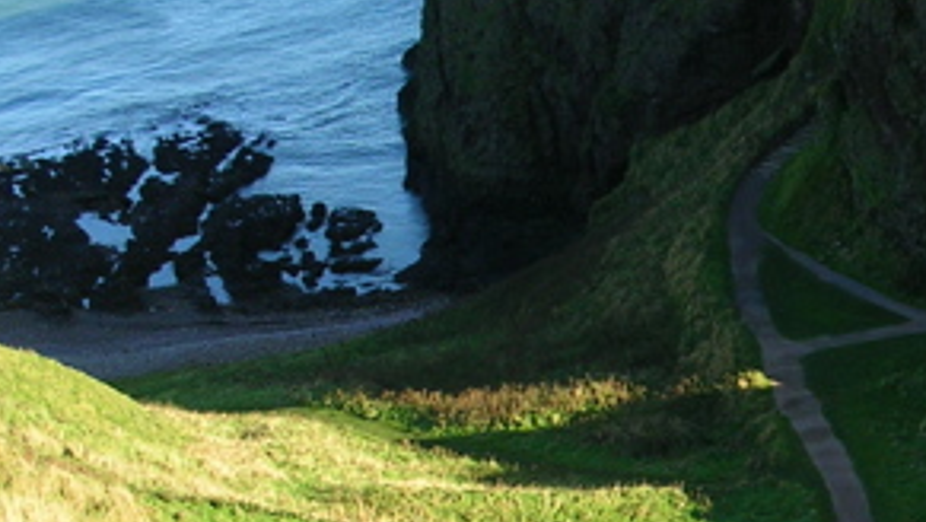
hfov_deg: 23.0
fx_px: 2235
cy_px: 462
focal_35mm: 91
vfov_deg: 13.2
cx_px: 783
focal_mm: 5.8
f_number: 2.8
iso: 50
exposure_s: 1/351
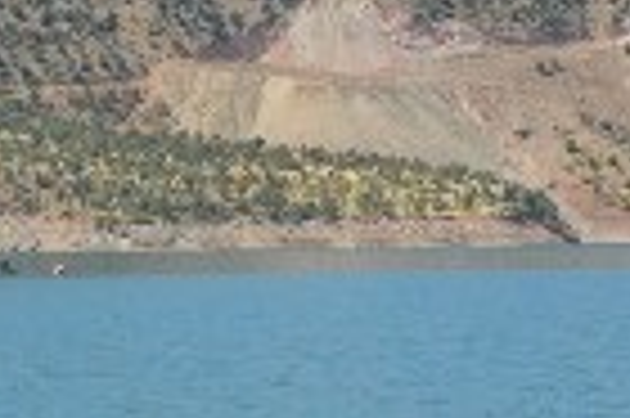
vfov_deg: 6.9
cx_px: -486
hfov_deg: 10.3
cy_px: 975
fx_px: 3304
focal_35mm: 189
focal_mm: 22
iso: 125
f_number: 8
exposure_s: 1/250
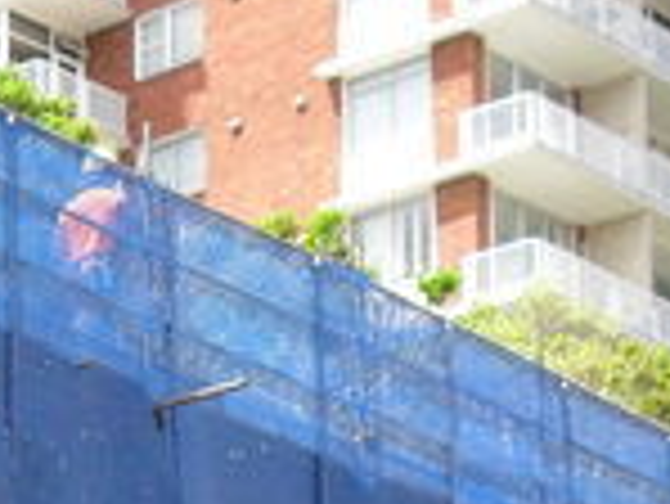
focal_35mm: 180
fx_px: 3487
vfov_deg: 8.0
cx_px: -207
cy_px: 945
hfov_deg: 10.7
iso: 100
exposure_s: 1/350
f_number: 3.6
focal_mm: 7.5
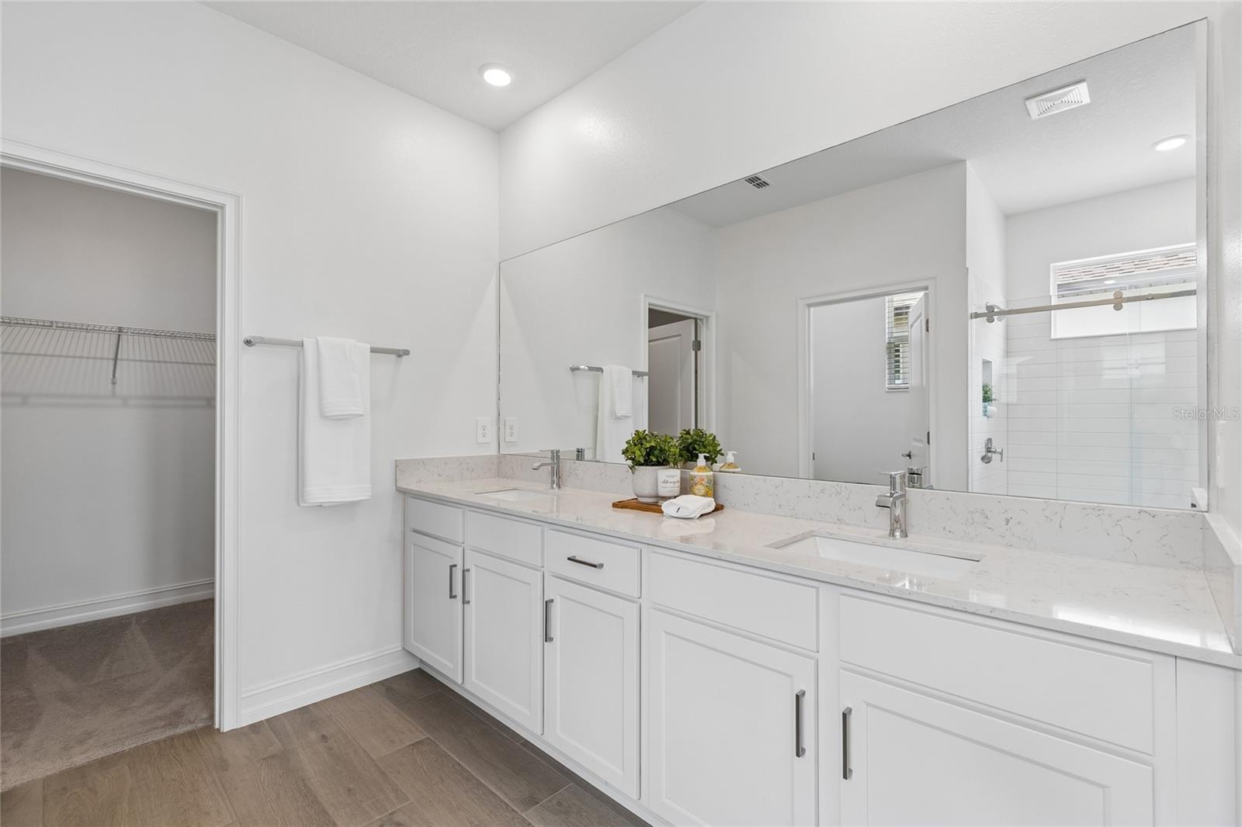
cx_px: 621
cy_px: 414
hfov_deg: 100.4
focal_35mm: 15
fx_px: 517
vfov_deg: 77.3
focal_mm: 10
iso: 100
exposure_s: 1/6
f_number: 7.1
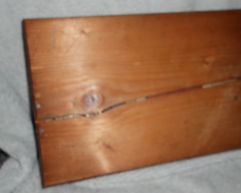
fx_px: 243
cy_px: 95
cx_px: 130
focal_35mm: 34
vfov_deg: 43.4
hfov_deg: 52.8
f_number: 8.8
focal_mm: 5.8
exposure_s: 1/25
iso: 80
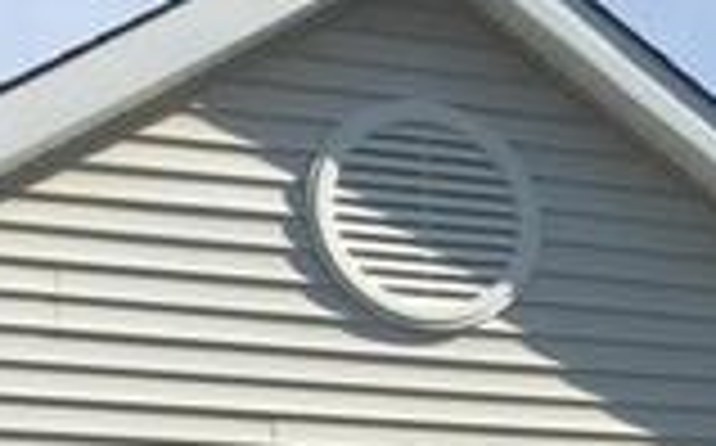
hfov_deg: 15.7
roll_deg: +0.8
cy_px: 752
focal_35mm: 124
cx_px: 1027
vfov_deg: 10.1
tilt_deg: +1.0
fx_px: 2417
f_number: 2.2
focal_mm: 4.15
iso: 32
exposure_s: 1/1883
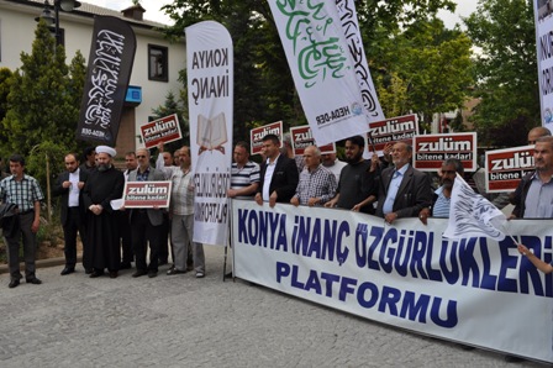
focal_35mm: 33
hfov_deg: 57.3
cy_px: 184
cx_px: 276
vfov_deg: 39.9
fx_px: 507
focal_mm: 22
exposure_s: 1/320
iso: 200
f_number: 9
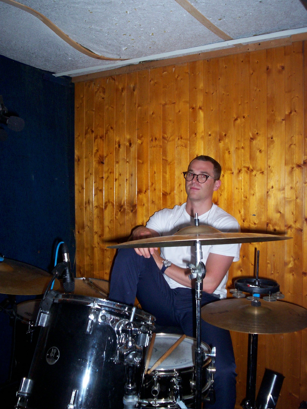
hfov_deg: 39.7
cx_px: 154
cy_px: 204
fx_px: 426
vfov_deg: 51.4
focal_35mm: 36
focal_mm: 5.9
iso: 140
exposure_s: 1/64
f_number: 4.5
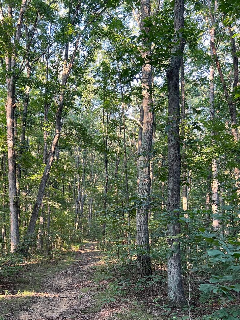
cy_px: 211
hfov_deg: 38.3
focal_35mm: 37
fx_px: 342
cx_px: 83
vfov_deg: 49.3
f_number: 1.5
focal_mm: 5.7
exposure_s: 1/82
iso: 125
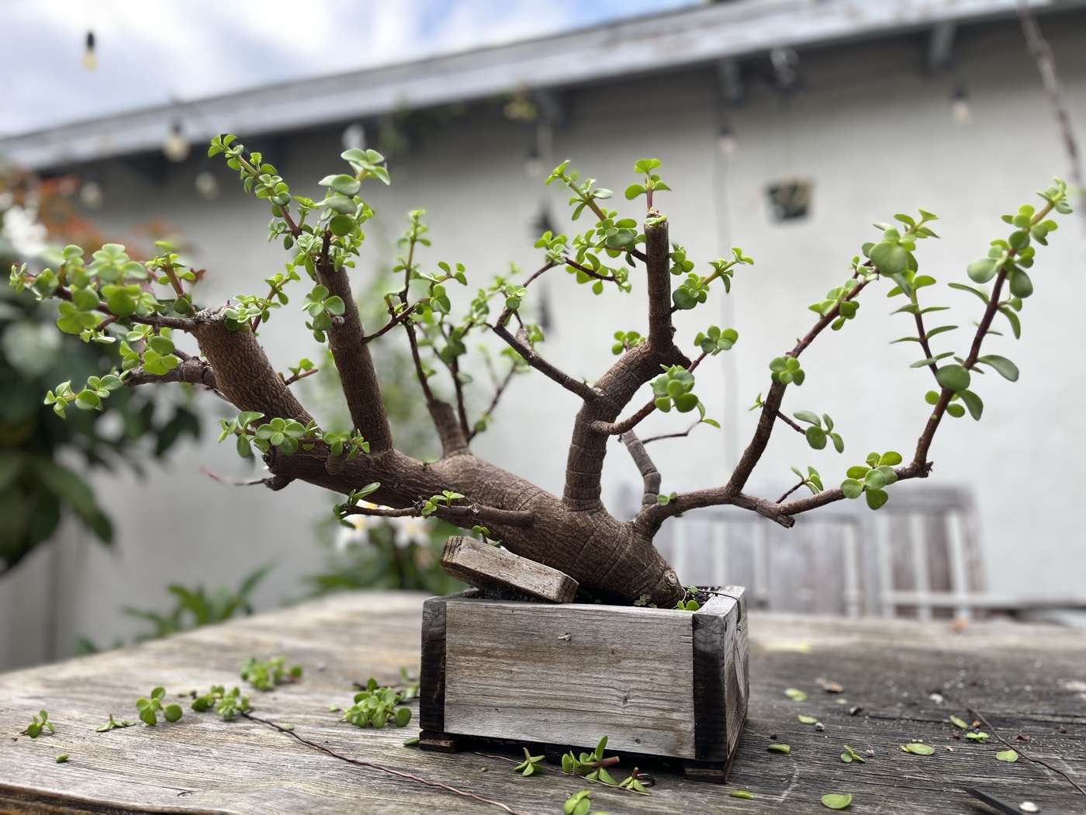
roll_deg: +0.5
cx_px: 543
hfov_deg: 67.3
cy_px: 408
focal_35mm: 26
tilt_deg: +4.6
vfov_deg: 53.1
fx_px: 816
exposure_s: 1/608
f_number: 1.6
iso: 50
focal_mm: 5.1
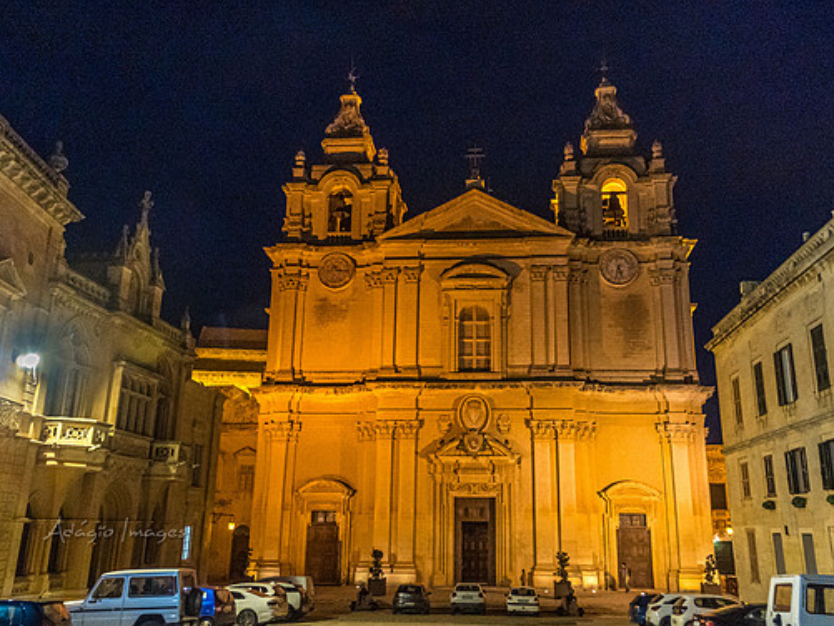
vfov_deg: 44.2
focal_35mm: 32
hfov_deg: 56.8
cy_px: 306
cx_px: 444
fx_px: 771
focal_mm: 18
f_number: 3.5
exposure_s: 1/30
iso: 6400
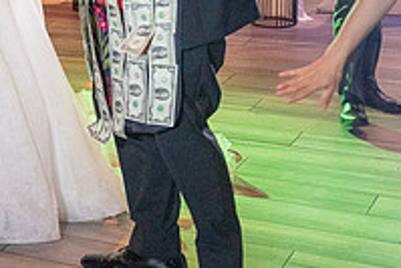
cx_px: -131
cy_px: -51
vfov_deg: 12.7
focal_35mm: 105
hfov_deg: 18.1
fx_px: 1170
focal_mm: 36
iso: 1600
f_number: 2.8
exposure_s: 1/160
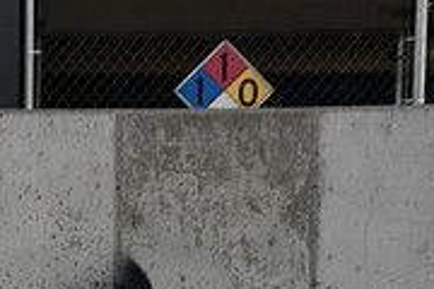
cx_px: -116
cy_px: 461
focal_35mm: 299
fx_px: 3604
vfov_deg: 4.6
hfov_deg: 6.8
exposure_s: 1/250
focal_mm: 62
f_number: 8
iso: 200
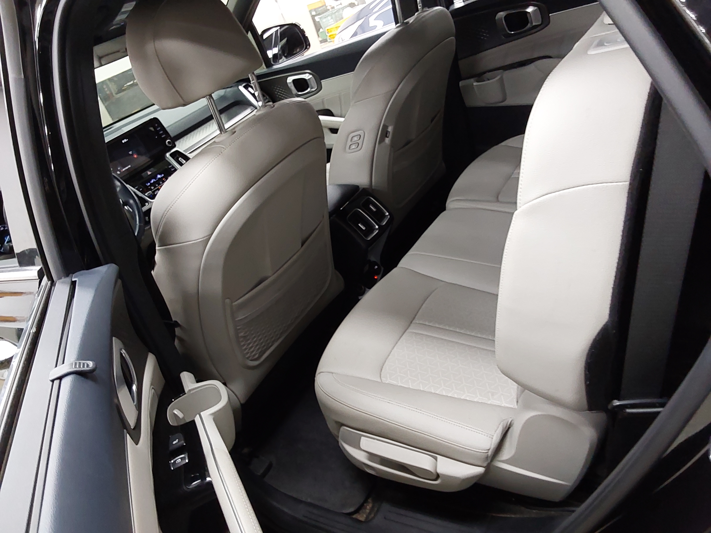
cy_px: 266
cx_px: 356
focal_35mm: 28
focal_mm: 2.91
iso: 250
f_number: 1.9
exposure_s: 1/40
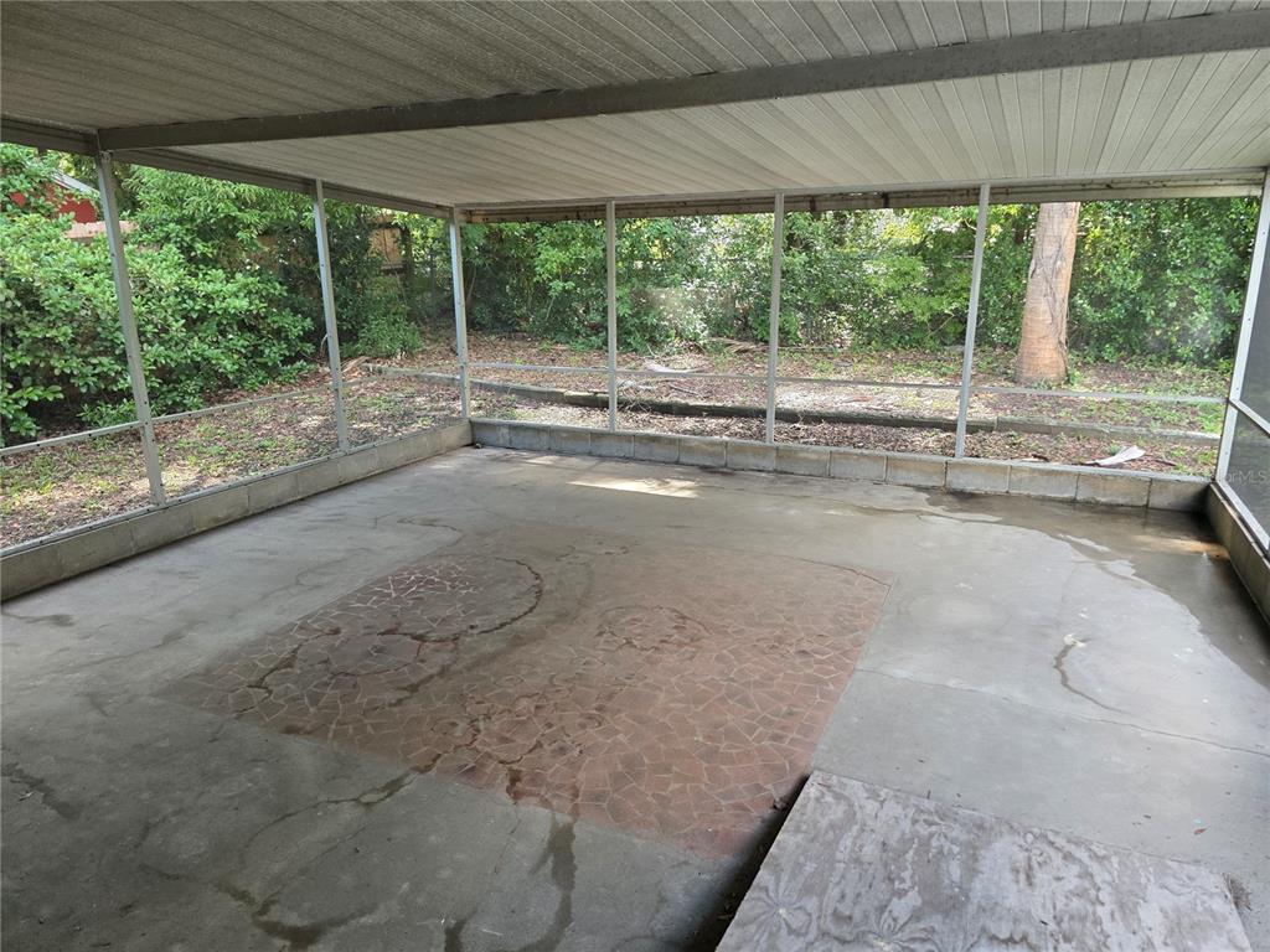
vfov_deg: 58.9
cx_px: 635
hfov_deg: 73.9
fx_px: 844
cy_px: 476
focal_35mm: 23
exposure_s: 1/180
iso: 200
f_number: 1.7
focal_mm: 6.3
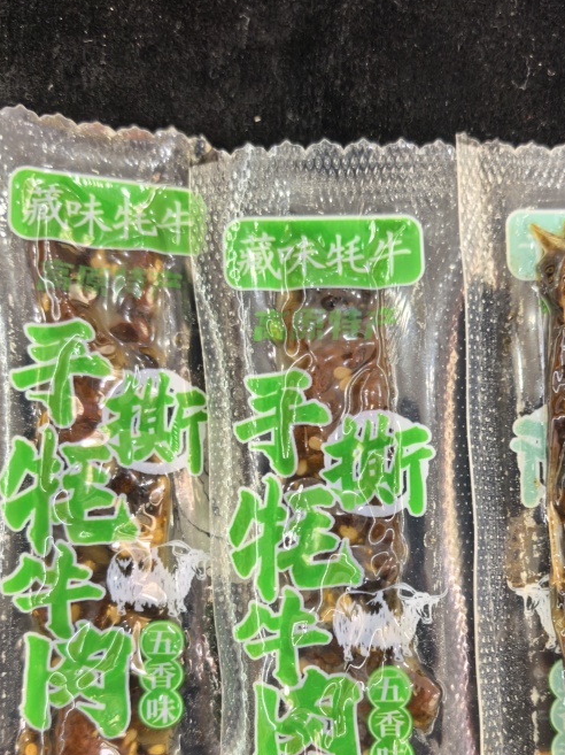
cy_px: 509
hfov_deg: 36.5
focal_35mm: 39
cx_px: 361
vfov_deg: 47.1
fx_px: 850
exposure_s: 1/50
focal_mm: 6.98
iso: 125
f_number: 2
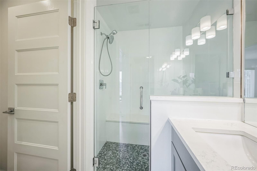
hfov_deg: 104.3
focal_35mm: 14
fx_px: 100
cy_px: 86
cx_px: 128
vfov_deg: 81.2
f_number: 7.1
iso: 400
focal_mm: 14
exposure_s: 1/50
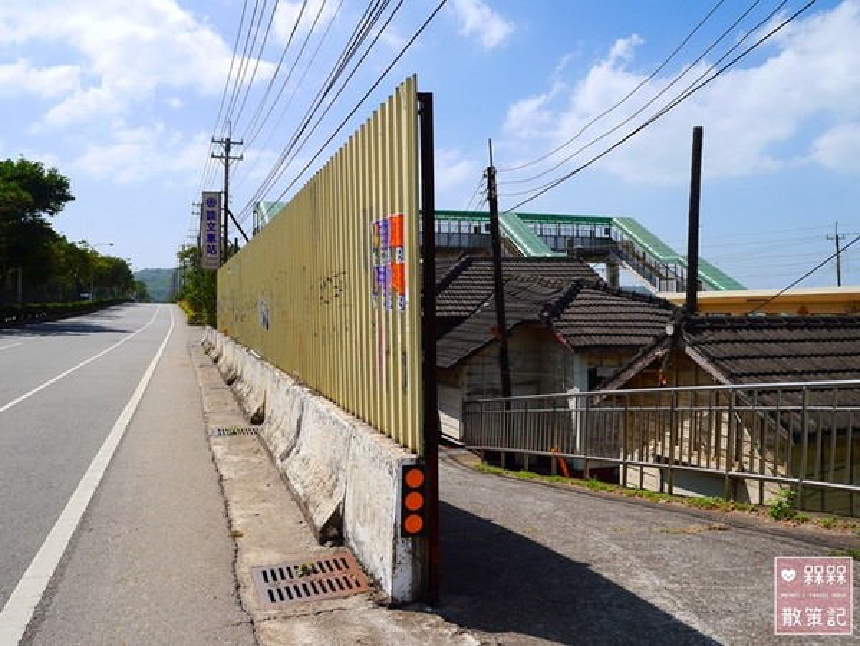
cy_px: 323
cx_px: 430
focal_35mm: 30
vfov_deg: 46.8
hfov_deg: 59.9
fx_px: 746
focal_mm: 15
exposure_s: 1/1000
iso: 160
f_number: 5
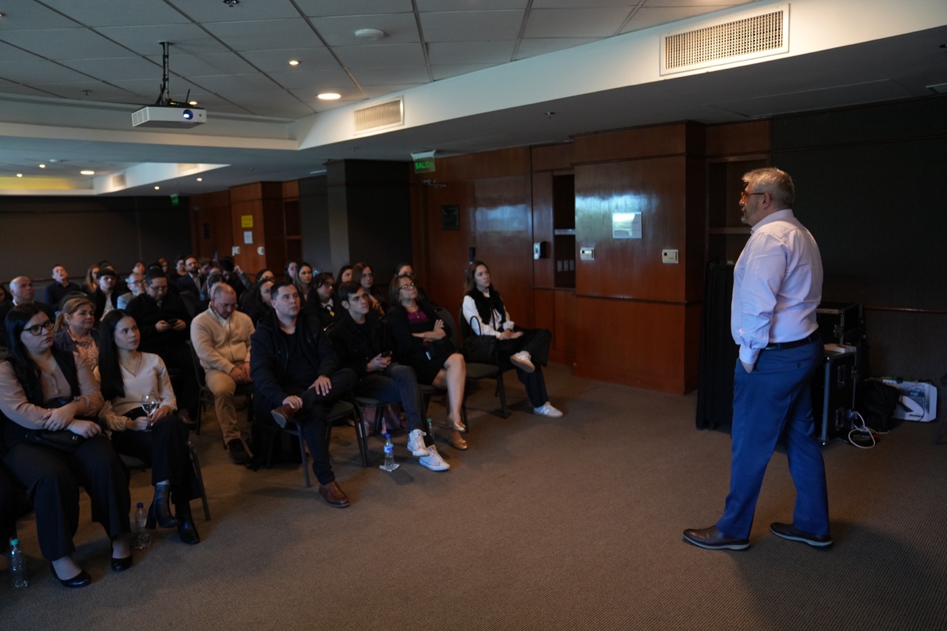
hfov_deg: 73.8
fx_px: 631
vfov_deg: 53.1
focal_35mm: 24
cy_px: 316
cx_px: 474
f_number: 2.8
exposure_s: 1/250
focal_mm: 24
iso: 2500
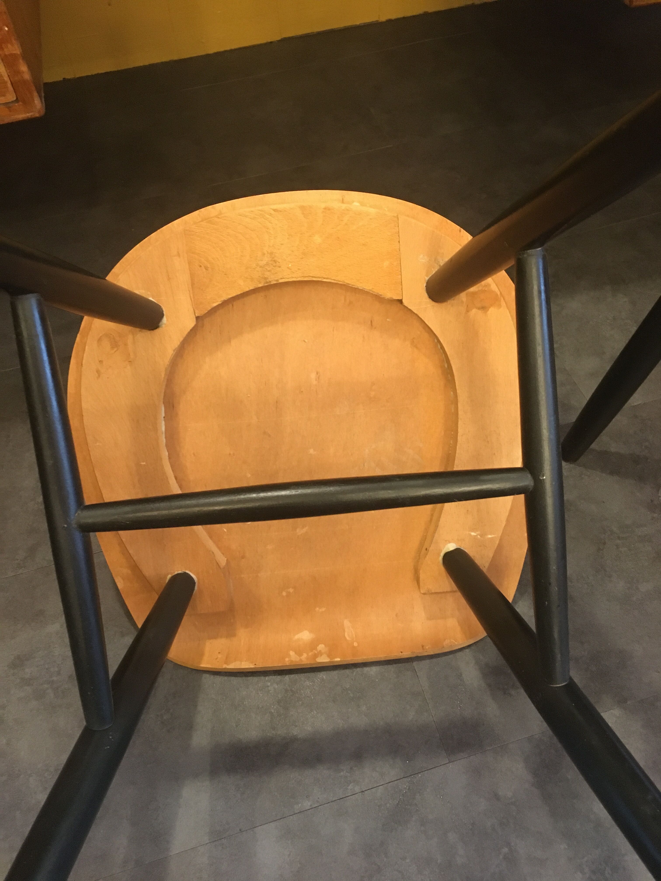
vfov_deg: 61.7
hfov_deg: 48.2
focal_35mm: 29
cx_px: 330
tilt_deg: -52.3
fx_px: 738
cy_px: 440
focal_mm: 4.15
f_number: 2.2
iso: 250
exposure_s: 1/17
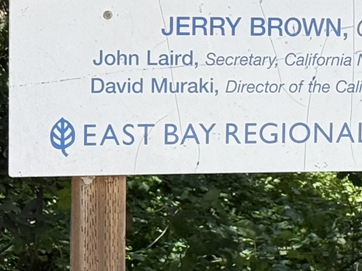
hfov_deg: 9.9
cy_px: 50
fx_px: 2071
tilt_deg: -0.3
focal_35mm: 198
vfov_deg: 7.5
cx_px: 371
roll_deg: -0.1
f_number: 1.78
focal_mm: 6.76
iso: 64
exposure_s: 1/1222
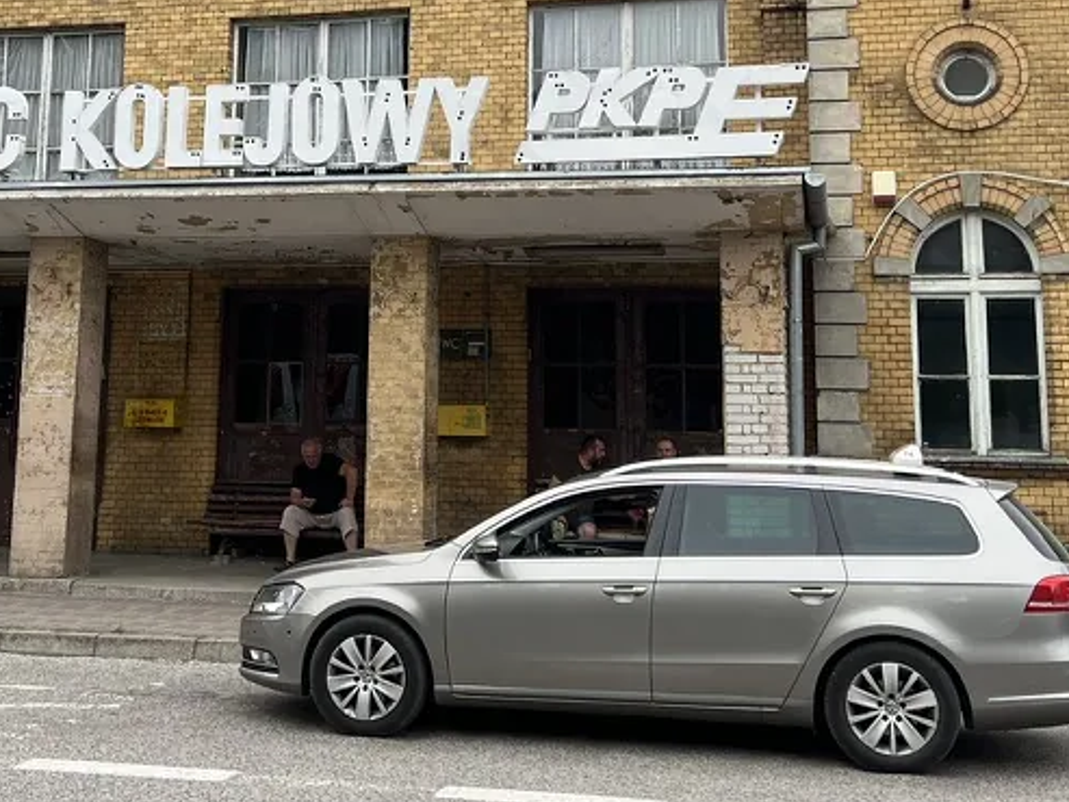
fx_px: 1668
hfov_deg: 35.3
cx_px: 386
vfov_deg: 26.5
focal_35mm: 54
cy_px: 141
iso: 40
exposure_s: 1/293
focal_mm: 5.7
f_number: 1.5
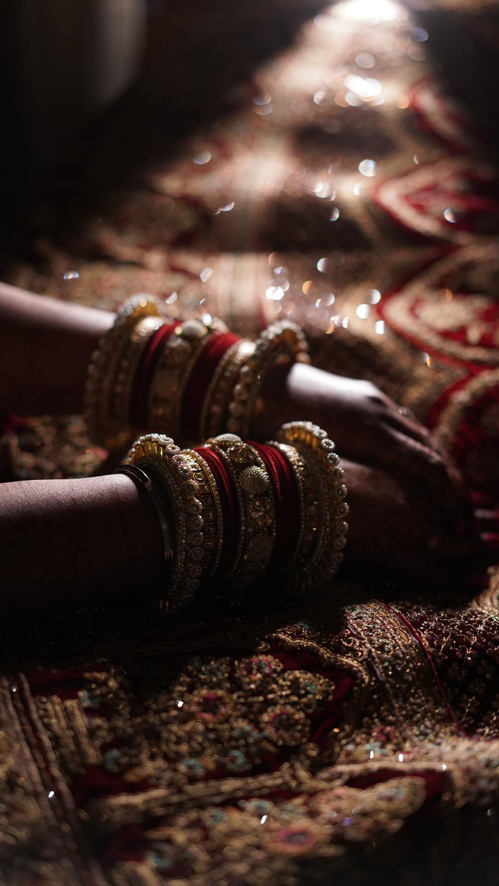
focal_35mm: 58
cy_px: 445
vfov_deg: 36.0
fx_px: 1364
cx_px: 258
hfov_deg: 20.7
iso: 2000
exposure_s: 1/125
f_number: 2
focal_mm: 55
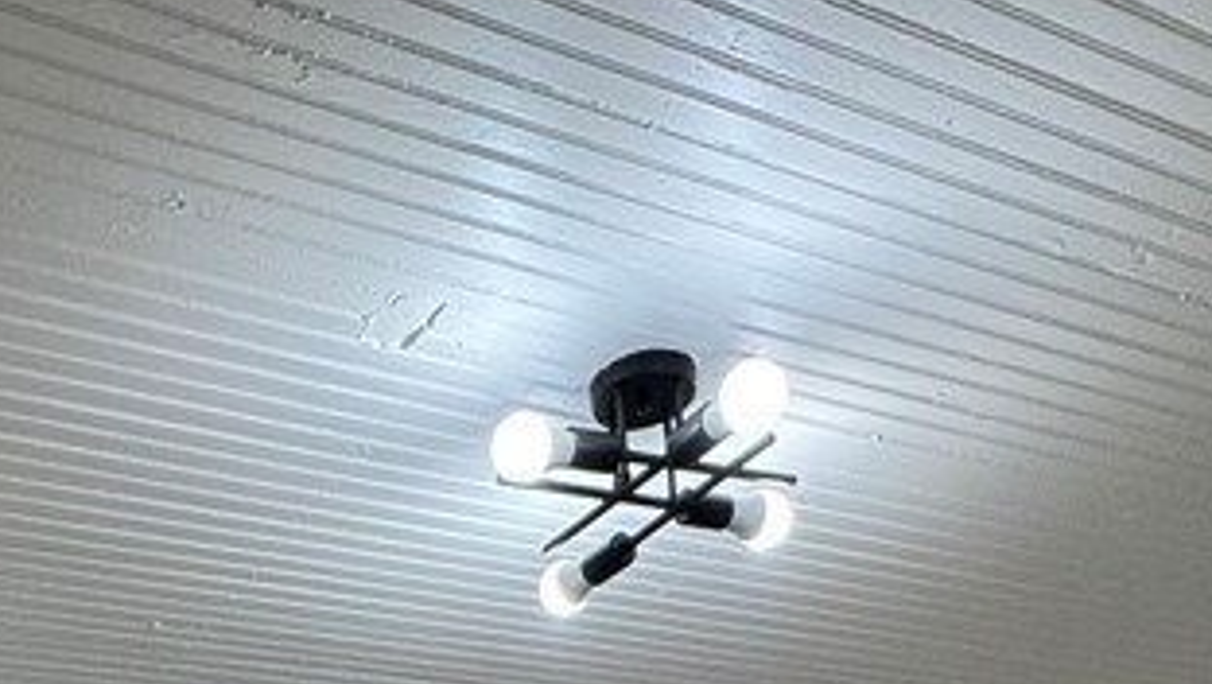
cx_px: 311
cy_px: 1368
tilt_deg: -7.9
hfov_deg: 40.2
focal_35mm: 50
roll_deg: +0.8
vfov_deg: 17.3
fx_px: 1608
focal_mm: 2.22
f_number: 2.2
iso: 125
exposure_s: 1/120
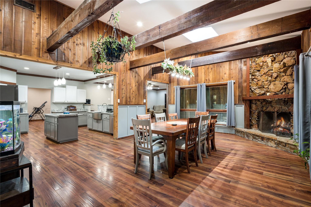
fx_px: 138
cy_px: 104
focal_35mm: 16
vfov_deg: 73.7
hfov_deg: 96.7
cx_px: 156
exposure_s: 1.6
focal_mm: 16
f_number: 7.1
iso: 320
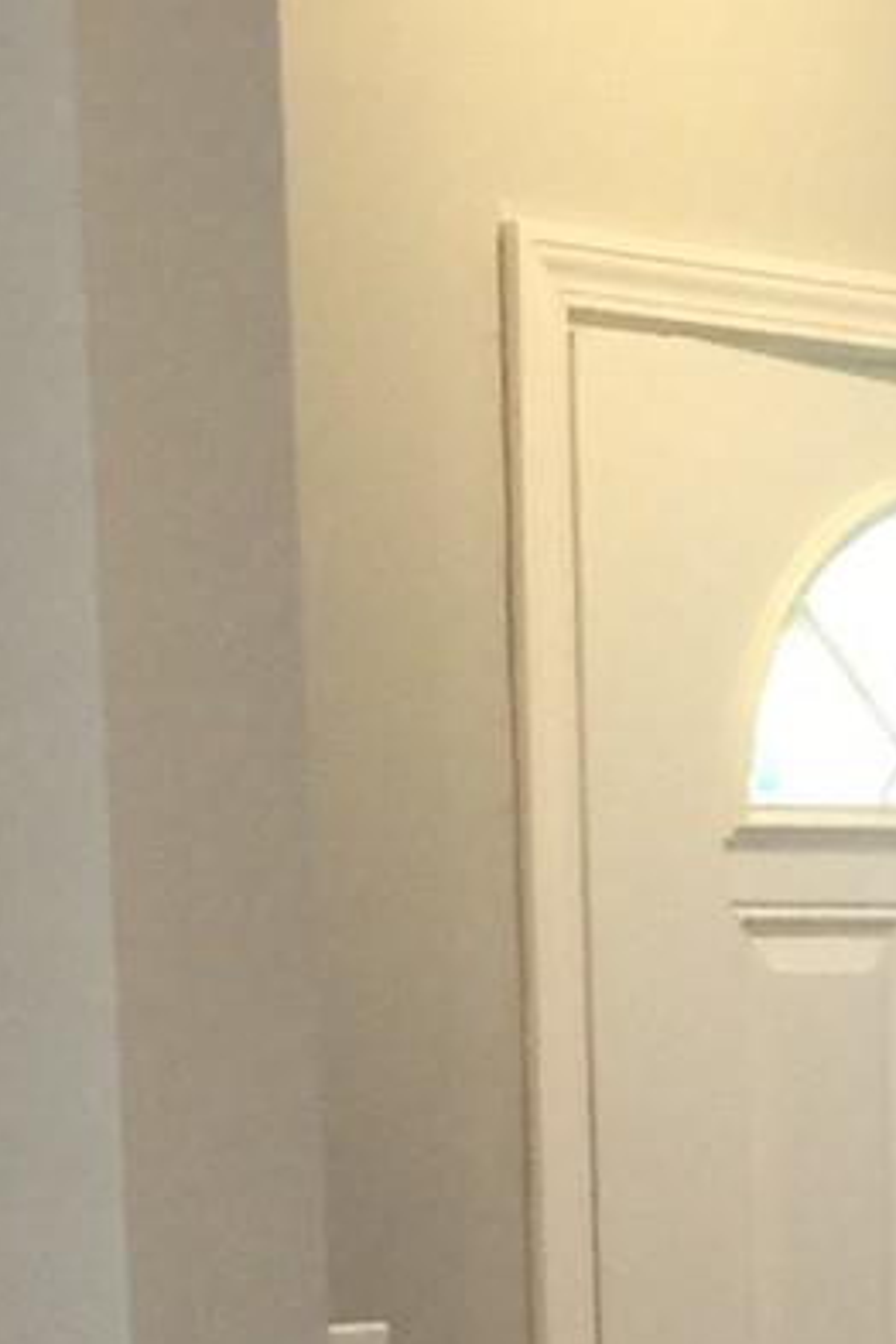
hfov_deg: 8.4
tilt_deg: -10.8
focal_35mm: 157
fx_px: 5861
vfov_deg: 12.5
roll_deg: -1.1
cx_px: 1669
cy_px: 1908
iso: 50
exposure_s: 1/30
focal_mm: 4.15
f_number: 2.2
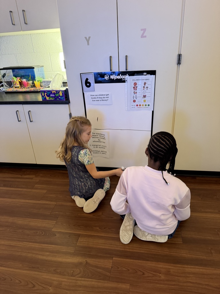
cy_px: 147
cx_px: 110
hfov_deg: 56.8
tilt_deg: -28.2
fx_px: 203
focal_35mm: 24
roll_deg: +4.3
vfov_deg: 71.6
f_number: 1.78
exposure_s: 1/60
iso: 800
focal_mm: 6.76
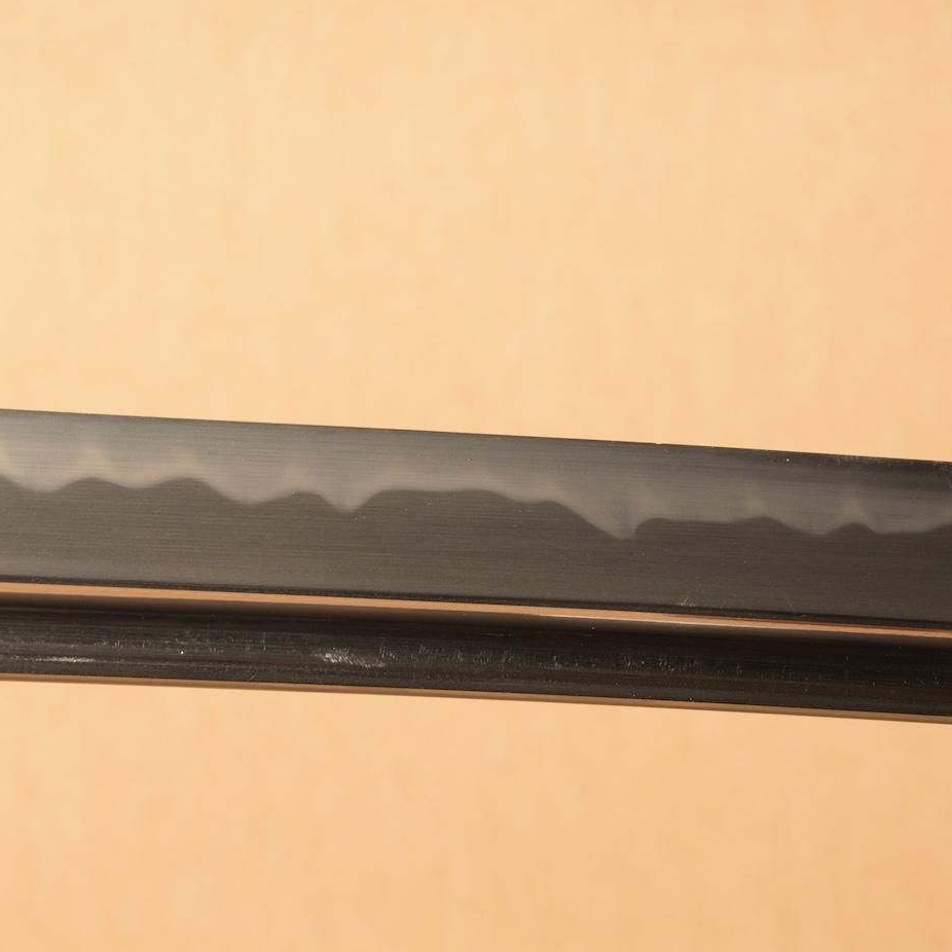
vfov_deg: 11.3
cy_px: 475
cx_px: 403
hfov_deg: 11.3
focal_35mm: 154
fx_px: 4792
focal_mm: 80
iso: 400
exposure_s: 1/2
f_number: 11
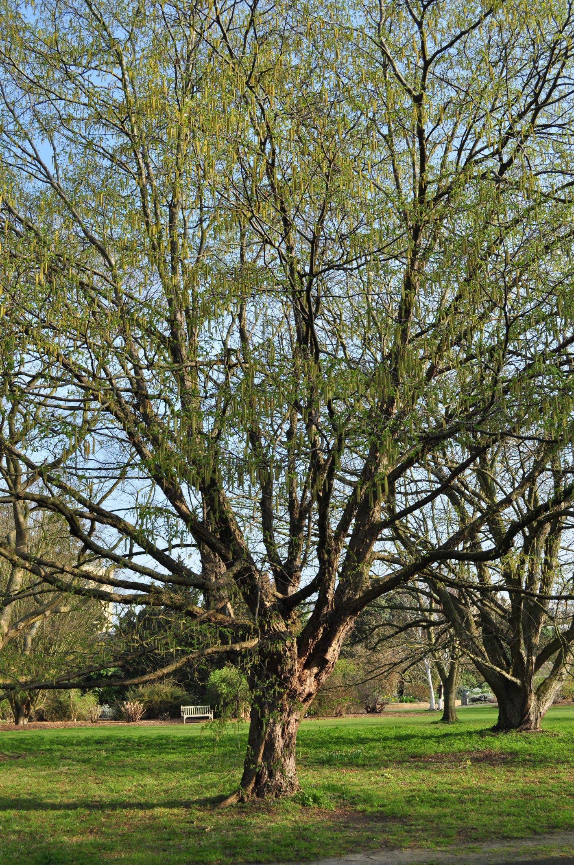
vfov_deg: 49.6
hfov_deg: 34.1
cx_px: 287
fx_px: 935
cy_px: 432
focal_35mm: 39
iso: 200
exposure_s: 1/400
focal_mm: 26
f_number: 8
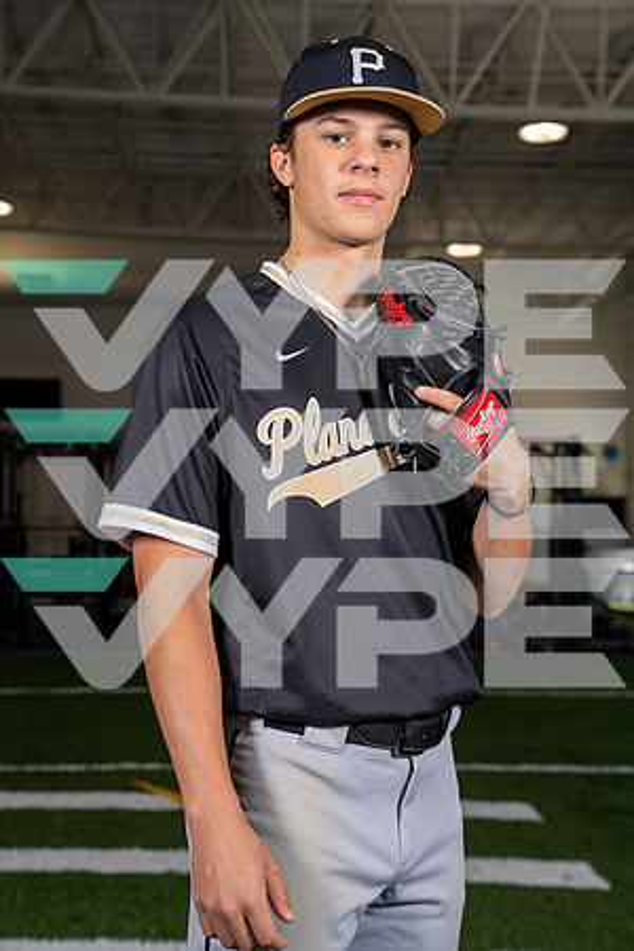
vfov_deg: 30.5
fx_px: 1743
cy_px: 476
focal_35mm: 66
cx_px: 317
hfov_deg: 20.6
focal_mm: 66
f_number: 5.6
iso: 200
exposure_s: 1/200
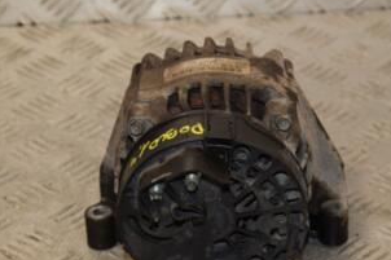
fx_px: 1552
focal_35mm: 143
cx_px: 198
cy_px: 172
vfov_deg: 9.6
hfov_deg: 14.4
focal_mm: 48
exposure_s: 1/200
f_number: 6.3
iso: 800
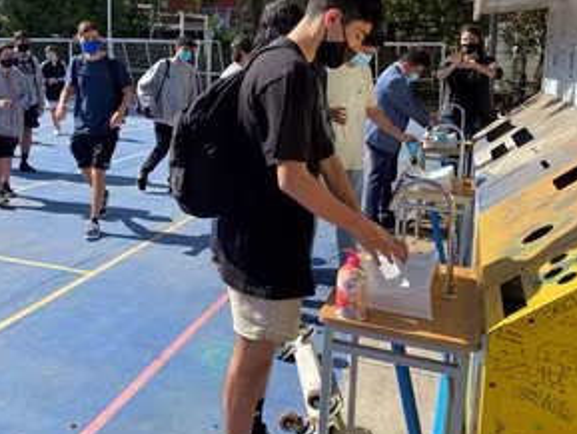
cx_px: 218
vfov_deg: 39.3
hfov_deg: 50.8
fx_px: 600
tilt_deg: -8.7
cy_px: 154
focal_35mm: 36
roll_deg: -1.3
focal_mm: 4.25
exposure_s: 1/1808
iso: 32
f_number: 1.8
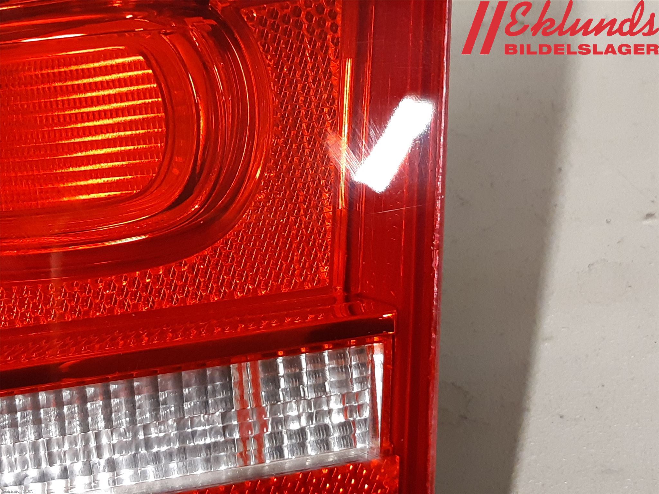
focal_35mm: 26
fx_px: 495
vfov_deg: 53.1
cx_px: 330
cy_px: 247
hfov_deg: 67.3
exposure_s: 1/50
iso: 250
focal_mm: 3.93
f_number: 1.7
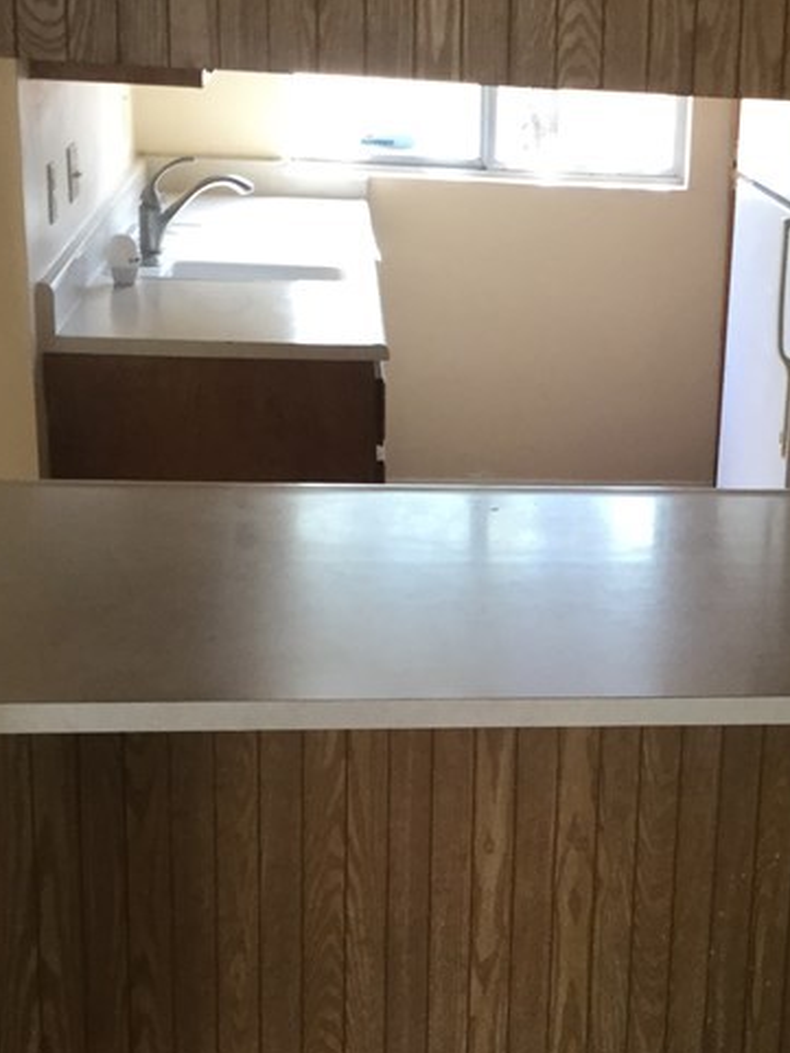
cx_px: 709
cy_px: 576
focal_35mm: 66
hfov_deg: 21.8
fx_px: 2007
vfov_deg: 29.4
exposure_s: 1/30
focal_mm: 3.3
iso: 64
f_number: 2.4
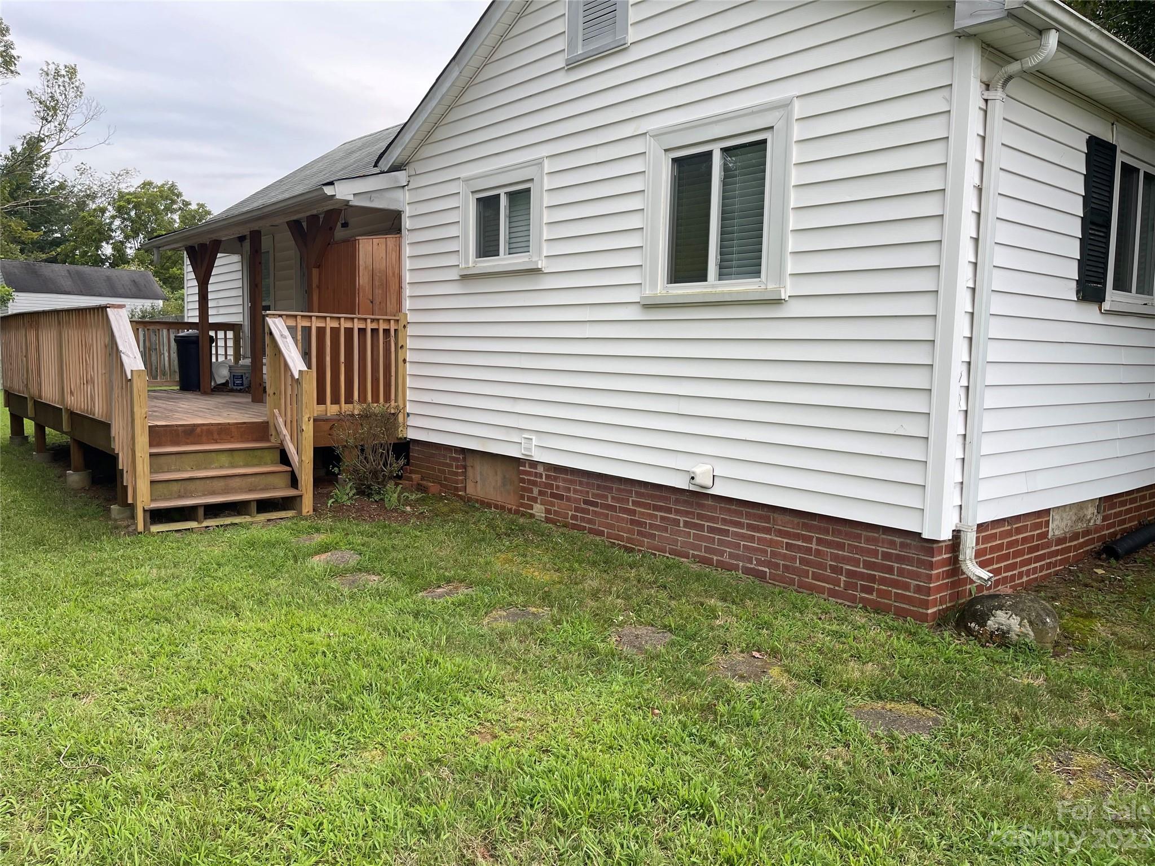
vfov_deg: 53.1
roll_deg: -2.0
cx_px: 578
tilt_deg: -6.0
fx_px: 868
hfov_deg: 67.3
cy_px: 433
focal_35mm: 26
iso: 32
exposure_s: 1/446
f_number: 1.6
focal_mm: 5.1
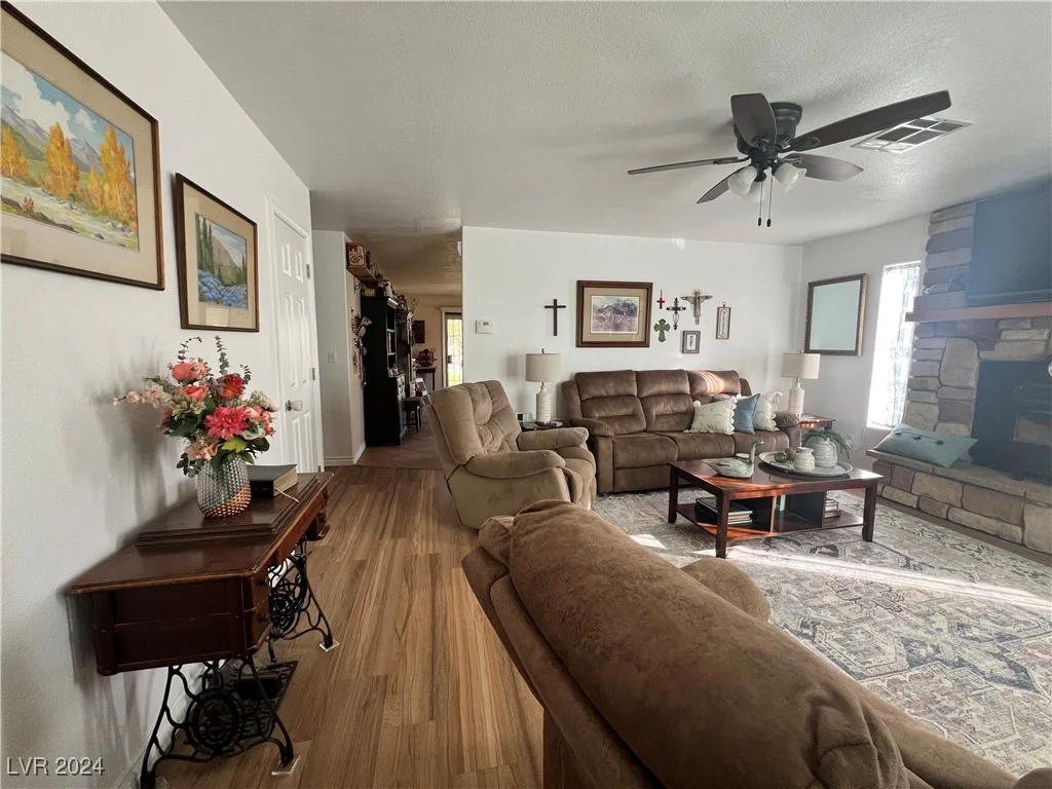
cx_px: 526
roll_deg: +0.1
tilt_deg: -7.4
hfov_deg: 106.2
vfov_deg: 89.9
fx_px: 395
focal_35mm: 13
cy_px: 394
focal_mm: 1.57
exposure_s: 1/99
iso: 160
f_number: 1.8
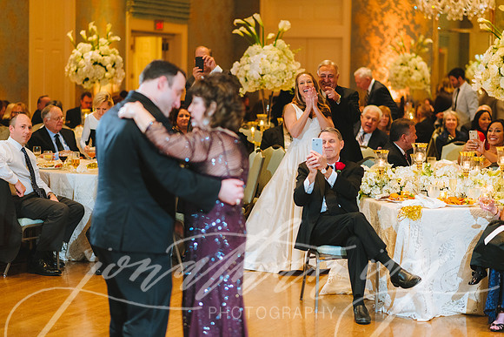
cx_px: 252
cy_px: 168
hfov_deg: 23.9
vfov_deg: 16.1
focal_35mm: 85
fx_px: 1190
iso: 1600
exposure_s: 1/160
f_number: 2.2
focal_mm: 85
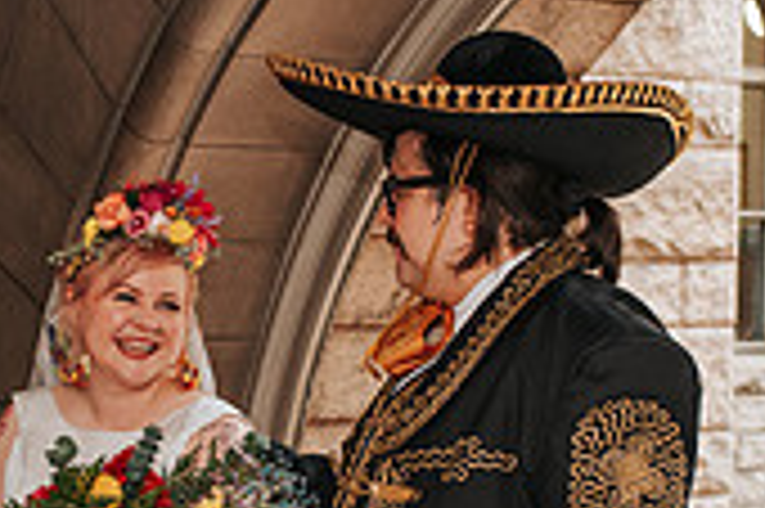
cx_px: 164
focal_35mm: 123
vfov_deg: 11.1
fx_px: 2611
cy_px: 430
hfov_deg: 16.6
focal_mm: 35
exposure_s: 1/160
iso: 720
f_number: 4
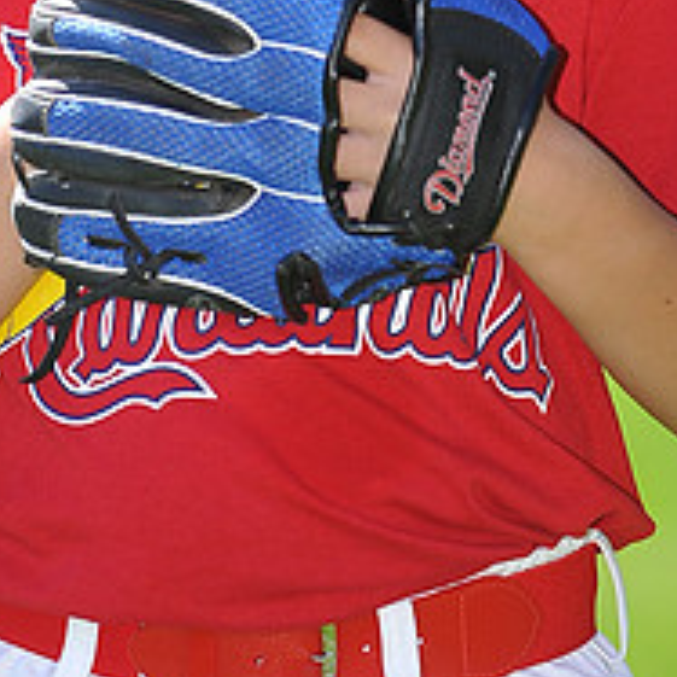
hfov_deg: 3.3
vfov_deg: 3.3
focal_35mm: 526
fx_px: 11639
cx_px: 206
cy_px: -304
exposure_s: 1/500
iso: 200
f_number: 4.5
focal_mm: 200
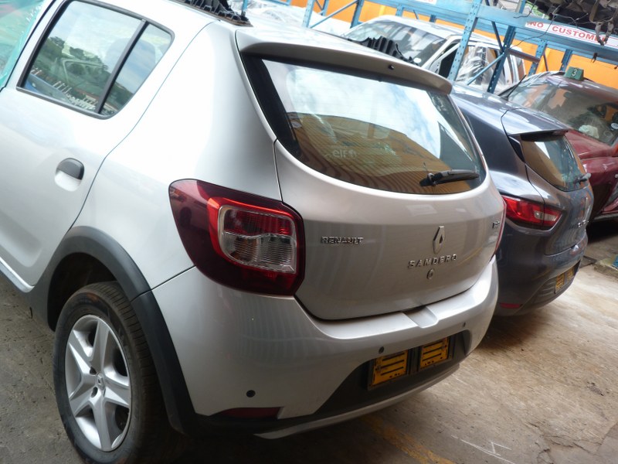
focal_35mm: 34
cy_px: 232
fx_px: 607
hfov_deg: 54.0
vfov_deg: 41.8
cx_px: 309
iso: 80
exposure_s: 1/100
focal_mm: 6.2
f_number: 3
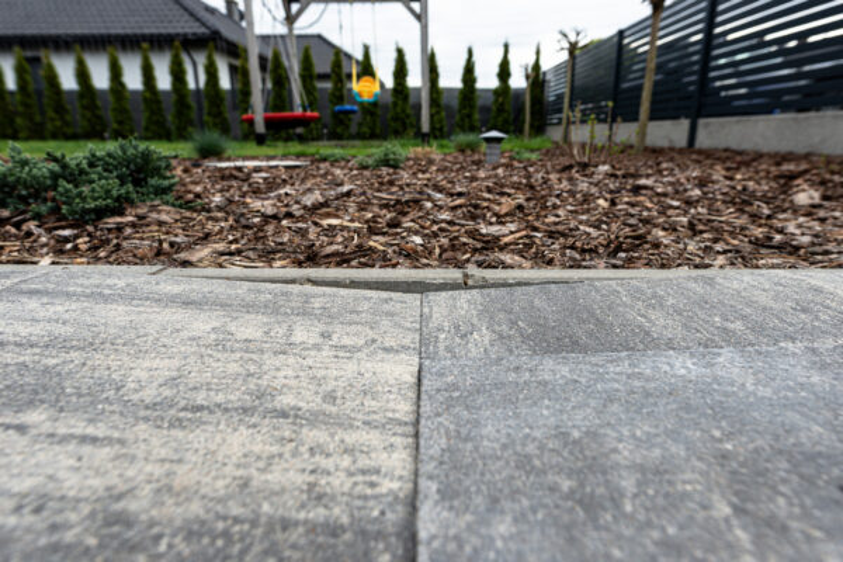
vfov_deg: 61.9
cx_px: 422
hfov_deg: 84.0
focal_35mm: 20
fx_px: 468
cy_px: 281
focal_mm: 20
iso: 100
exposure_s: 1/250
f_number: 5.6
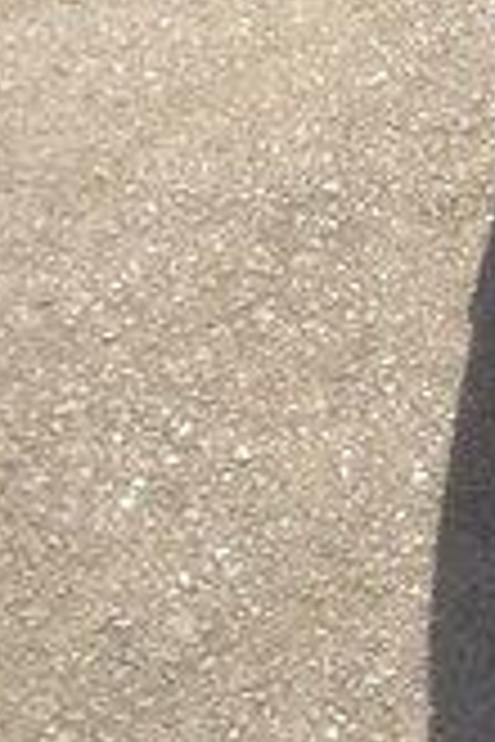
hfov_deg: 9.3
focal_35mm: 137
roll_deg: -1.0
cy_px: -155
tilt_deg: -18.3
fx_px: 2825
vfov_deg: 14.5
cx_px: 1062
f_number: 2.4
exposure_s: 1/1022
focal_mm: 4.12
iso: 50
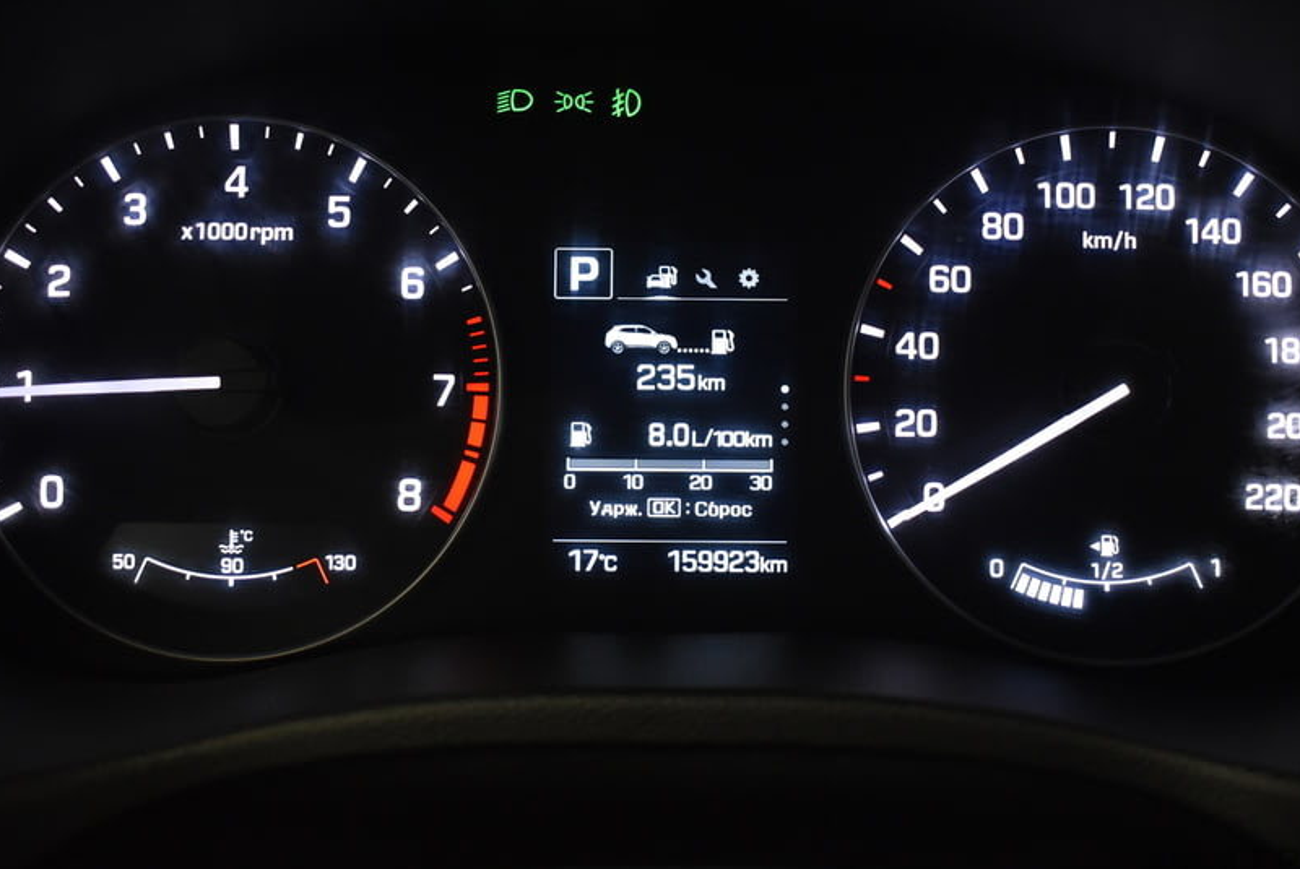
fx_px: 1647
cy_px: 406
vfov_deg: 29.6
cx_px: 671
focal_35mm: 46
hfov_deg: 43.1
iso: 1600
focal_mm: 27
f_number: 4
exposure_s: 1/40
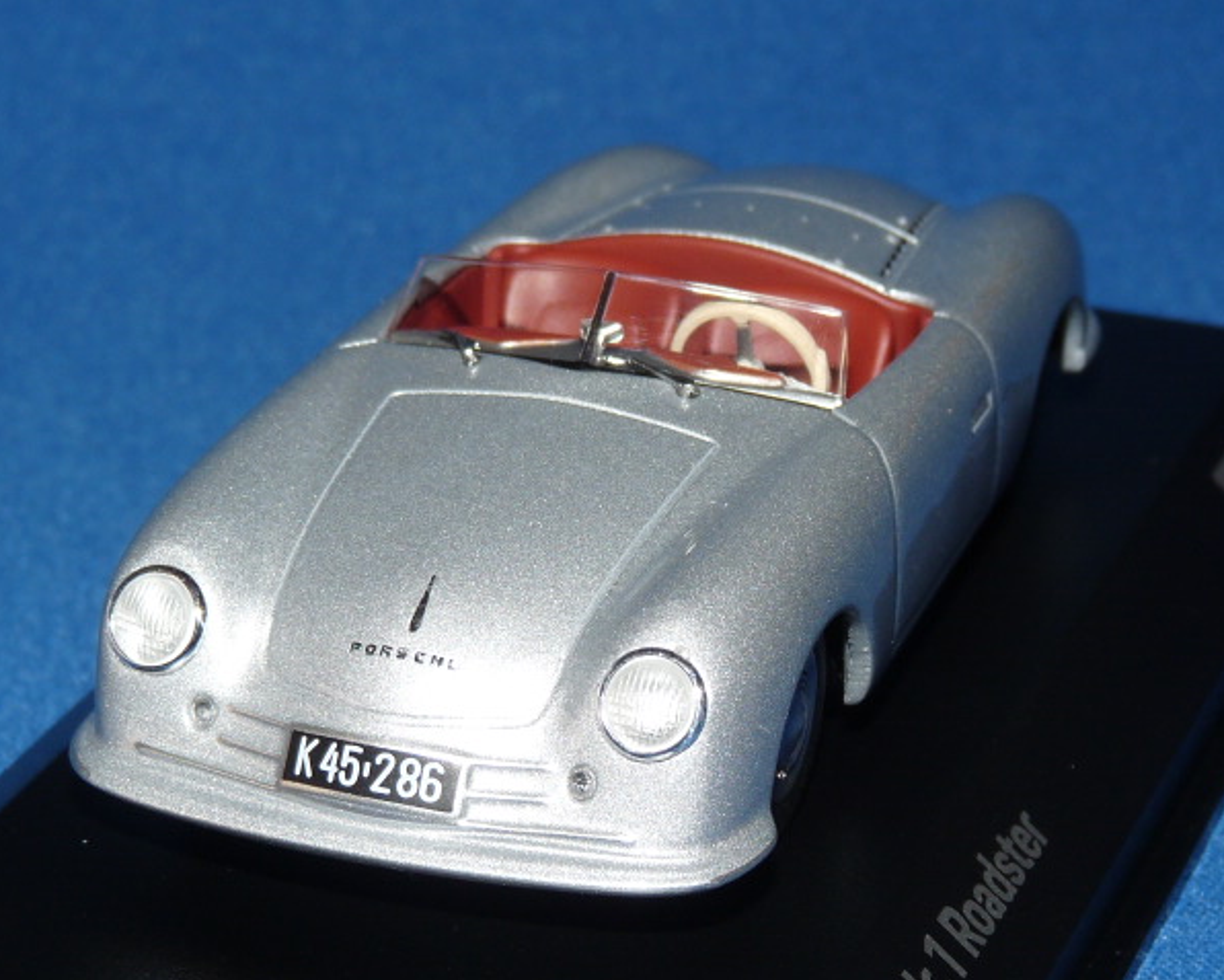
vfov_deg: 12.0
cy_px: 491
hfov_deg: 14.9
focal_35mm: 129
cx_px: 645
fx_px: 4674
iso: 100
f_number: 4
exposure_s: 1/40
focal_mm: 12.4
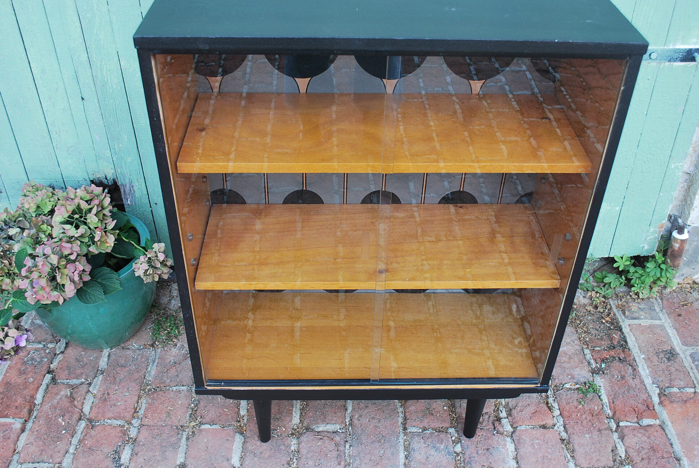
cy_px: 234
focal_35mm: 36
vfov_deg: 37.0
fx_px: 700
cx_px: 350
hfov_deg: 53.1
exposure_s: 1/100
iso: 200
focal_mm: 24
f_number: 5
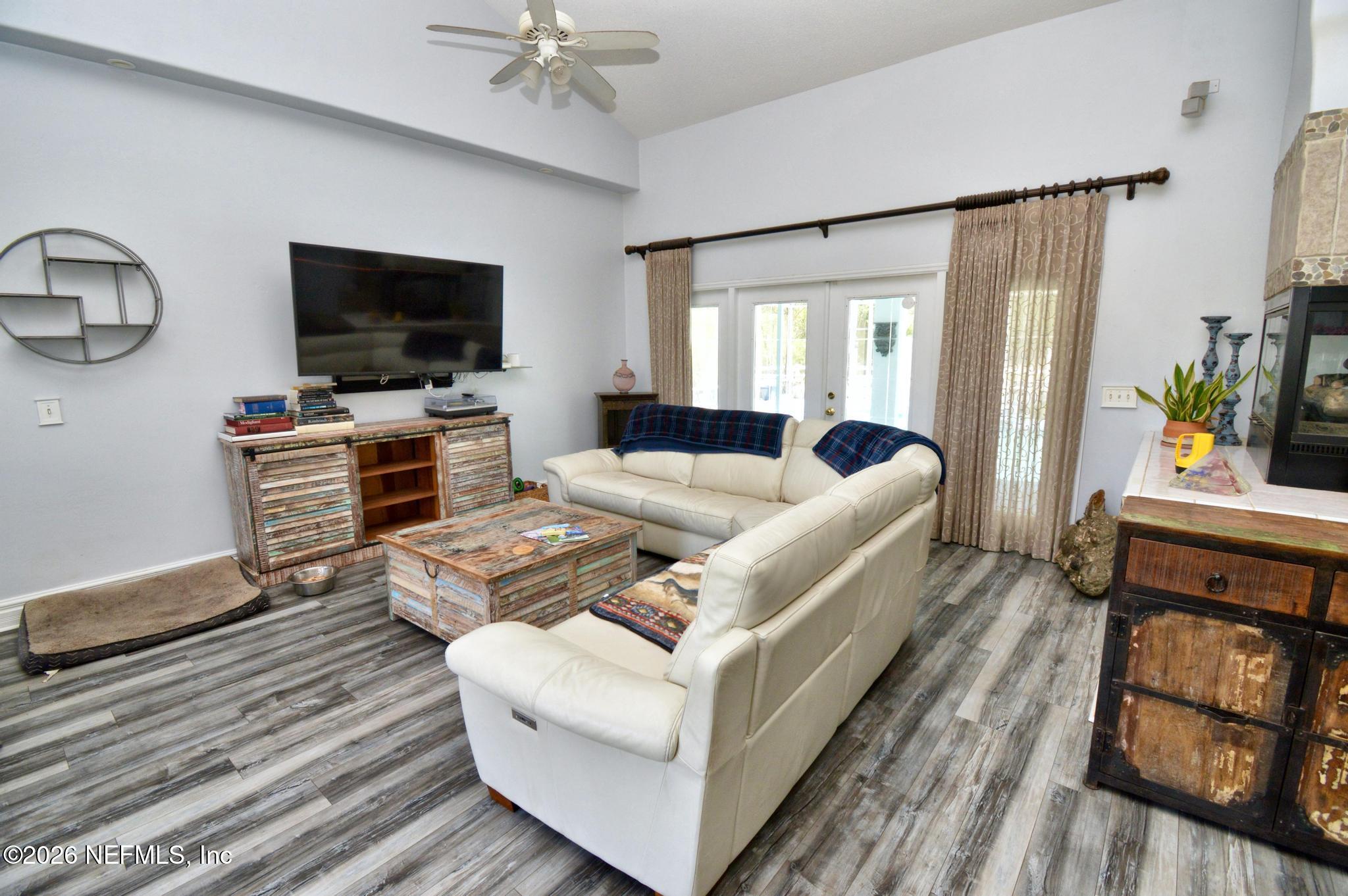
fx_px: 561
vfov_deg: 77.2
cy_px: 448
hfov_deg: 100.4
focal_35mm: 15
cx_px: 674
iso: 720
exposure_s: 1/60
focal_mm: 10
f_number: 8
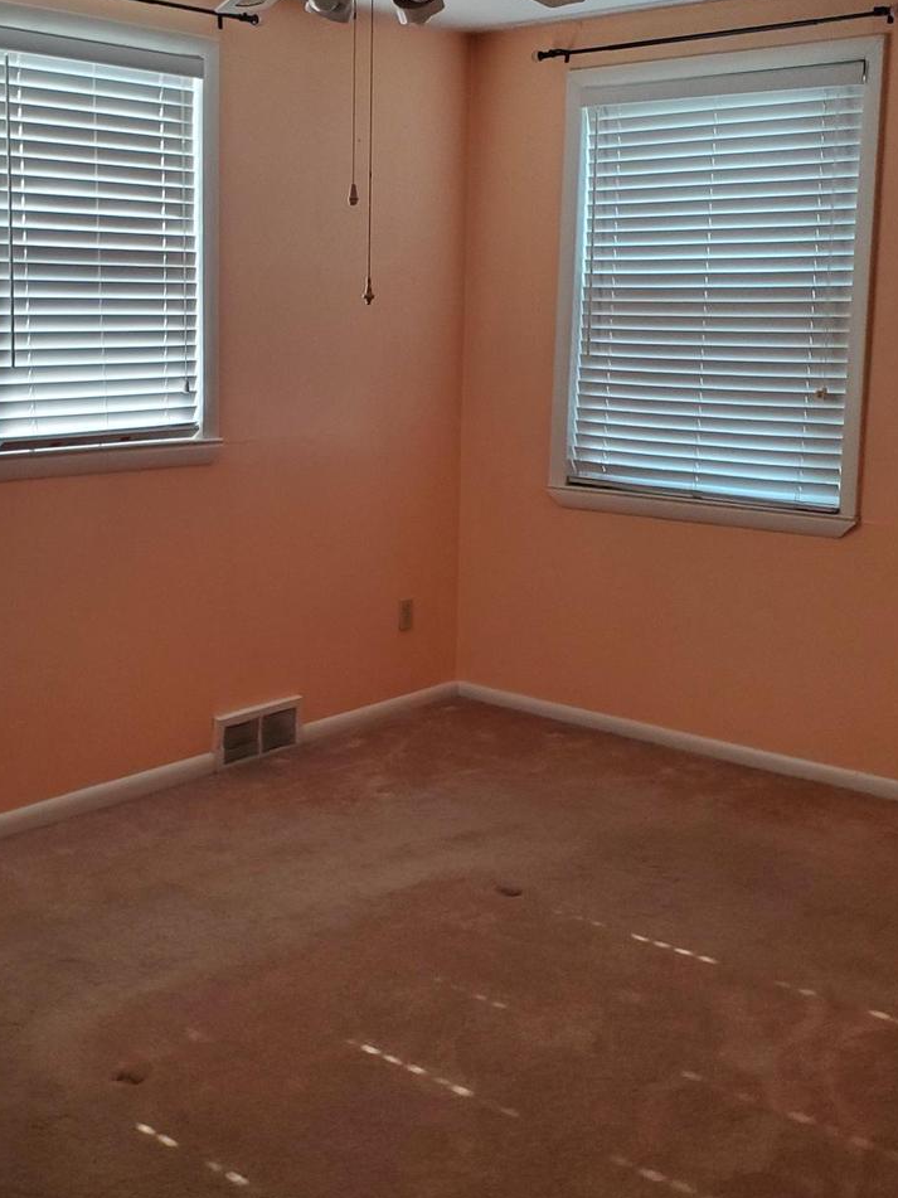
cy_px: 516
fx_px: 1453
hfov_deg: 34.0
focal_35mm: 42
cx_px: 290
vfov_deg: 44.7
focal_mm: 4.3
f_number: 2.4
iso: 200
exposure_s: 1/108
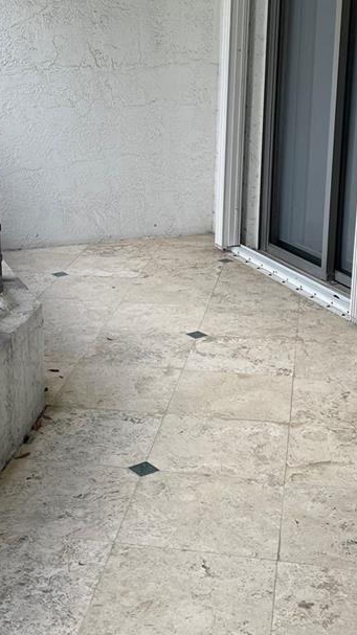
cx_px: 106
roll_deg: +1.8
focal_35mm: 56
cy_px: 243
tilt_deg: -10.1
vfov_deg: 37.0
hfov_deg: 21.3
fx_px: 943
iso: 32
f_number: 1.6
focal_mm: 4.2
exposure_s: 1/910
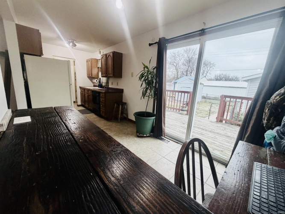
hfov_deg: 102.1
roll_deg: -3.1
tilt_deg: -11.5
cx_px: 142
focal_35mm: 14
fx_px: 115
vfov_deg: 85.7
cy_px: 107
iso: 200
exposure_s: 1/120
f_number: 2.2
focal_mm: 2.22
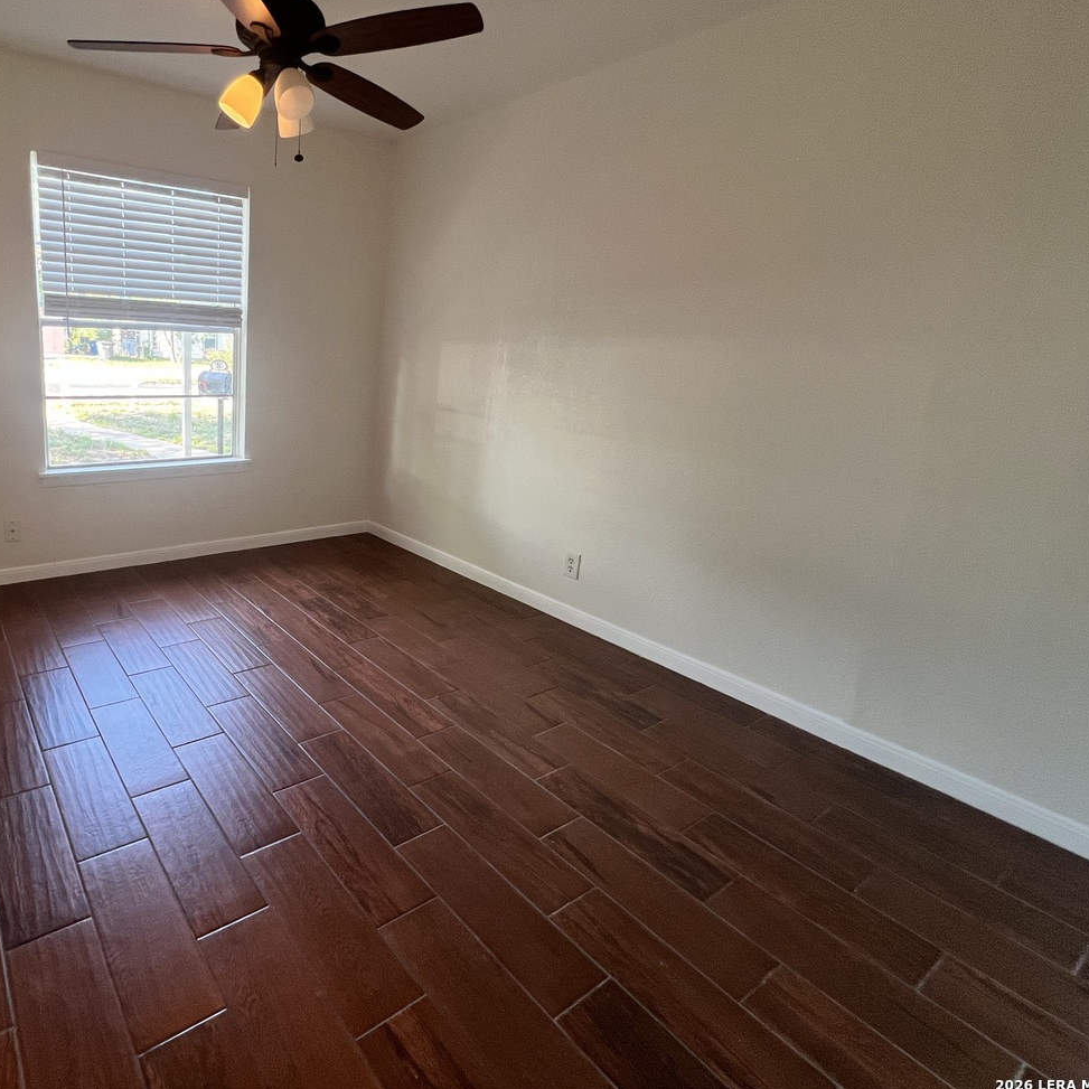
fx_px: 605
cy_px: 490
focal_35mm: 17
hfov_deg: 79.2
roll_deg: -0.7
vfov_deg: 83.7
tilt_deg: -12.3
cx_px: 308
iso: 160
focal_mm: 1.57
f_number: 1.8
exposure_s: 1/120
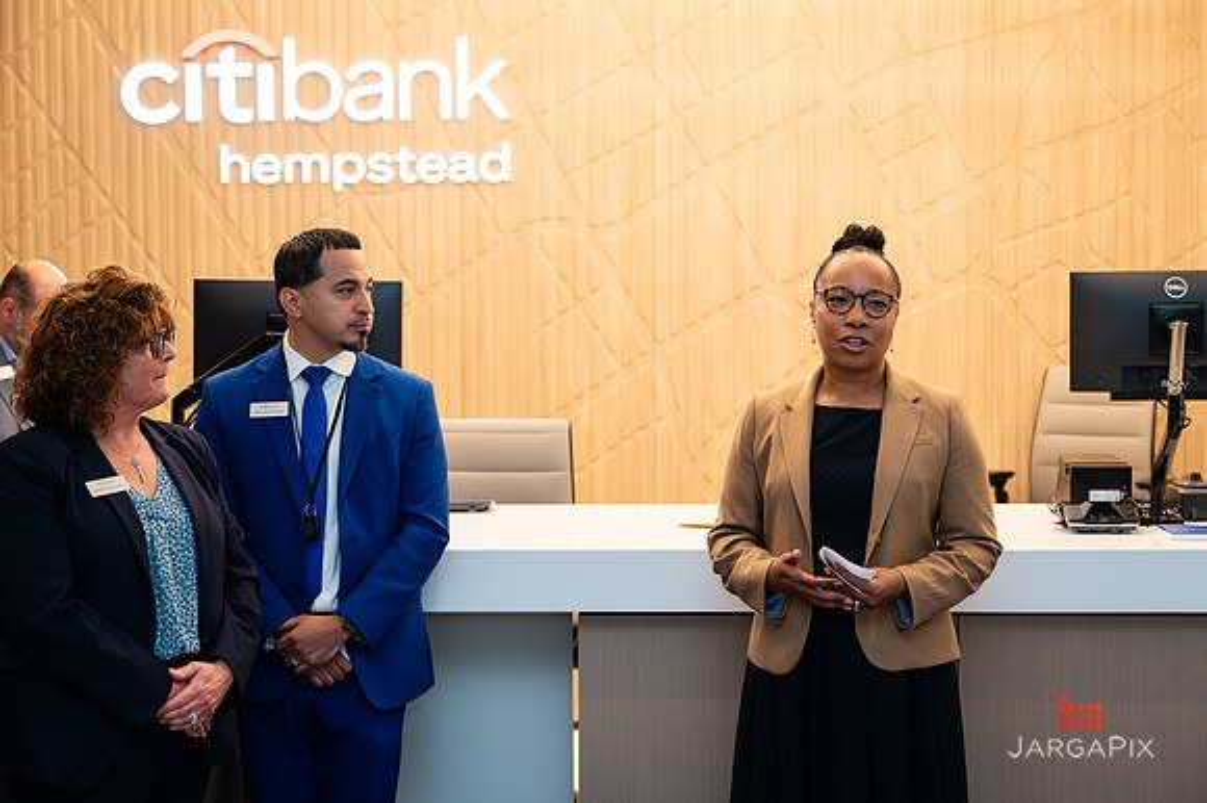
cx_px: 623
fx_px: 1858
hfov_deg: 36.0
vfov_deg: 24.4
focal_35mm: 55
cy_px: 389
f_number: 3.2
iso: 500
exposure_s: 1/200
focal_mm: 53
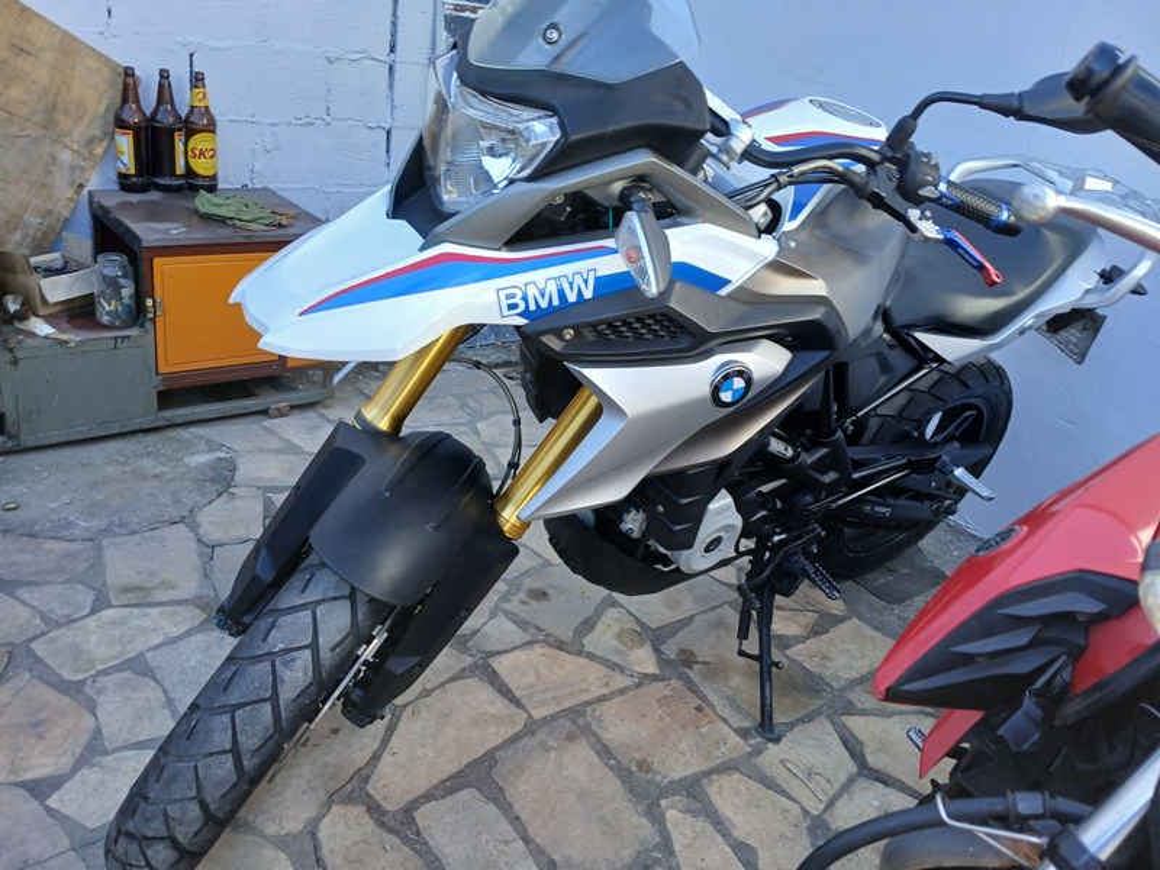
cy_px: 435
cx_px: 580
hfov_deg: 67.3
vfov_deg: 53.1
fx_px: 871
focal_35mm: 26
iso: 25
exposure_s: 1/60
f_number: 1.8
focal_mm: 3.98
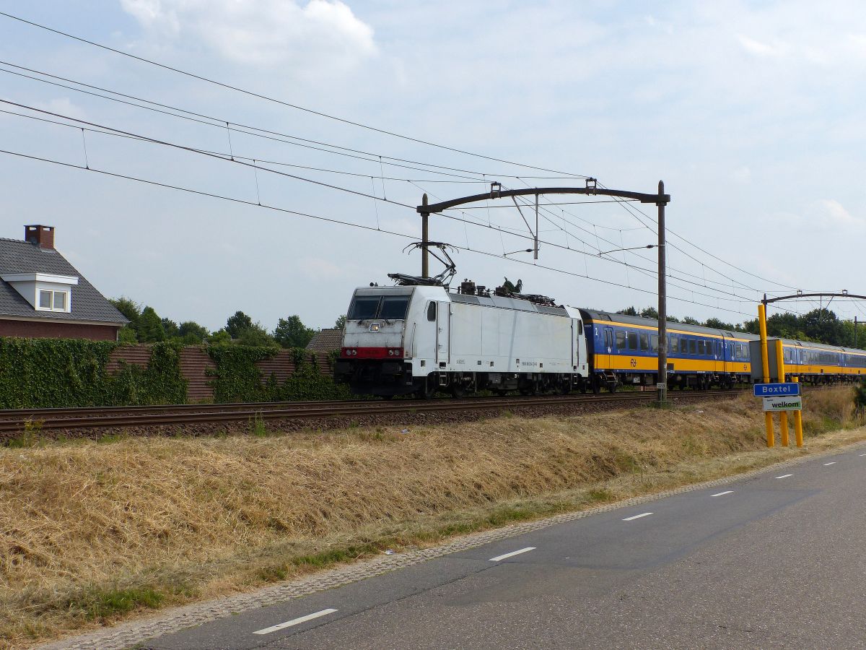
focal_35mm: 52
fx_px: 1301
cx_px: 433
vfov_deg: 28.0
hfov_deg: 36.8
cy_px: 325
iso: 100
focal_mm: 9.4
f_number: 4
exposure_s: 1/1600
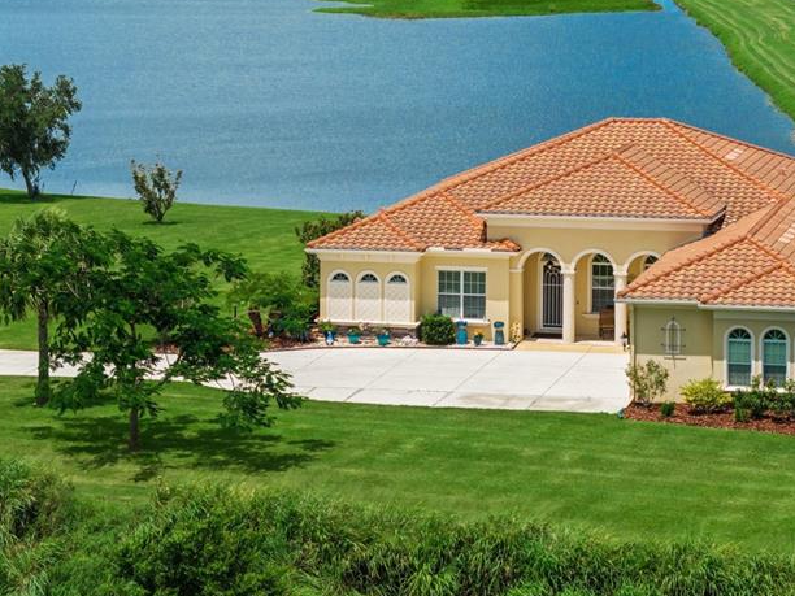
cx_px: 572
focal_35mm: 117
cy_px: 272
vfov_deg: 12.7
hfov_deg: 16.8
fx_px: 2687
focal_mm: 19.35
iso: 100
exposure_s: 1/1000
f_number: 2.8
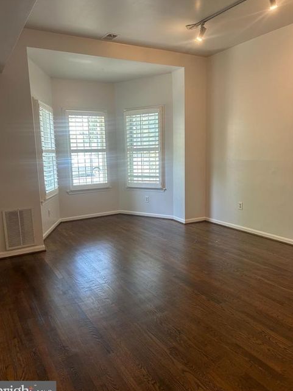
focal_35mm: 27
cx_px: 143
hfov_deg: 51.3
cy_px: 199
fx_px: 305
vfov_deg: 65.3
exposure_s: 1/60
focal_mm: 5.7
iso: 80
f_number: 1.5
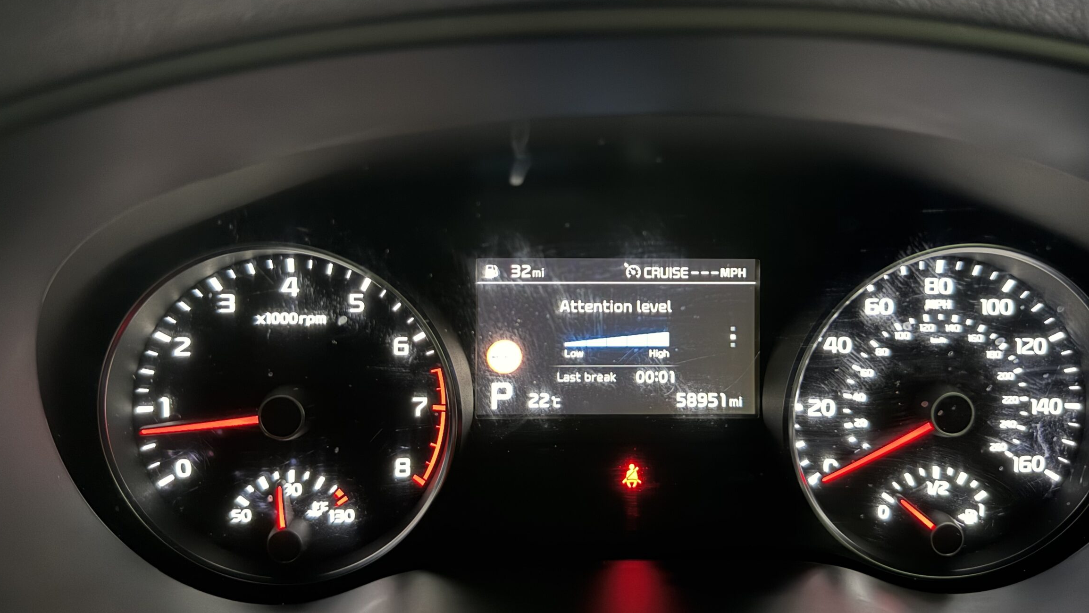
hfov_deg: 66.0
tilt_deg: -22.6
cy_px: 258
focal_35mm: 29
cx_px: 576
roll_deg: -1.3
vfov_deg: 40.1
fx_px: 837
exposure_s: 1/13
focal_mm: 6.76
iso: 1000
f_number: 1.78
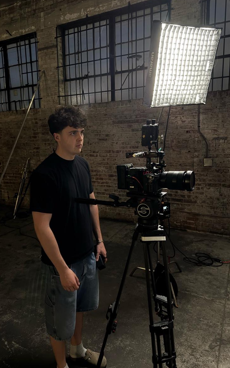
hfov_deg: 47.5
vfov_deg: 70.4
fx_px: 261
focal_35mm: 26
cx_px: 102
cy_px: 181
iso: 1600
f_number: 1.78
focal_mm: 6.76
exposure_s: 1/40
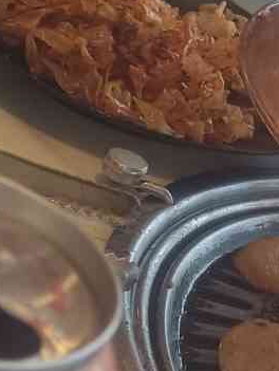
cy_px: 48
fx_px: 1588
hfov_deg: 9.5
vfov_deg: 13.2
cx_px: 534
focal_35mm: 148
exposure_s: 1/101
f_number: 1.8
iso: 131
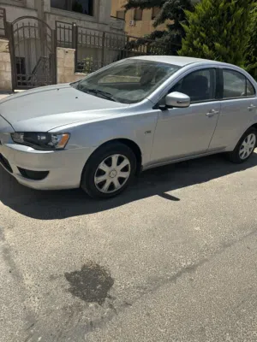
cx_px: 128
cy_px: 171
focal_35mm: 24
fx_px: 238
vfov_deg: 71.6
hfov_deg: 56.8
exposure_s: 1/6211
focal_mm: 6.86
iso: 80
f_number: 1.78
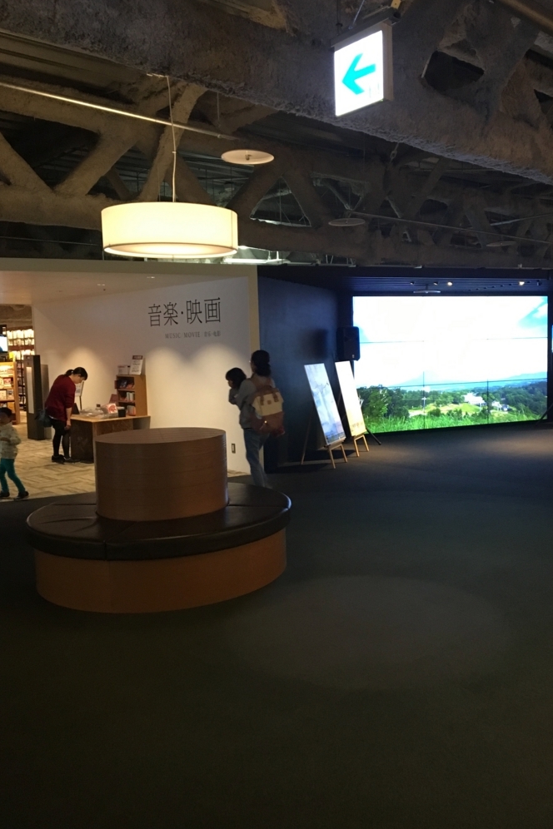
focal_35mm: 31
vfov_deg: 60.3
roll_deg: +1.8
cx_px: 311
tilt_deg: -5.0
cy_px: 409
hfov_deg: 42.2
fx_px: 714
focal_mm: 4.15
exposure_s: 1/30
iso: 200
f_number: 2.2
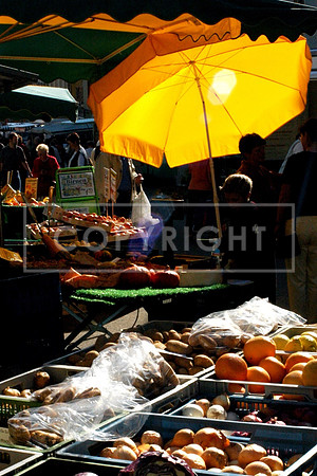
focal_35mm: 52
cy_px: 238
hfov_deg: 25.8
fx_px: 693
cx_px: 158
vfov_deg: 37.9
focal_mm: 35
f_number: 22
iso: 800
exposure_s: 1/250
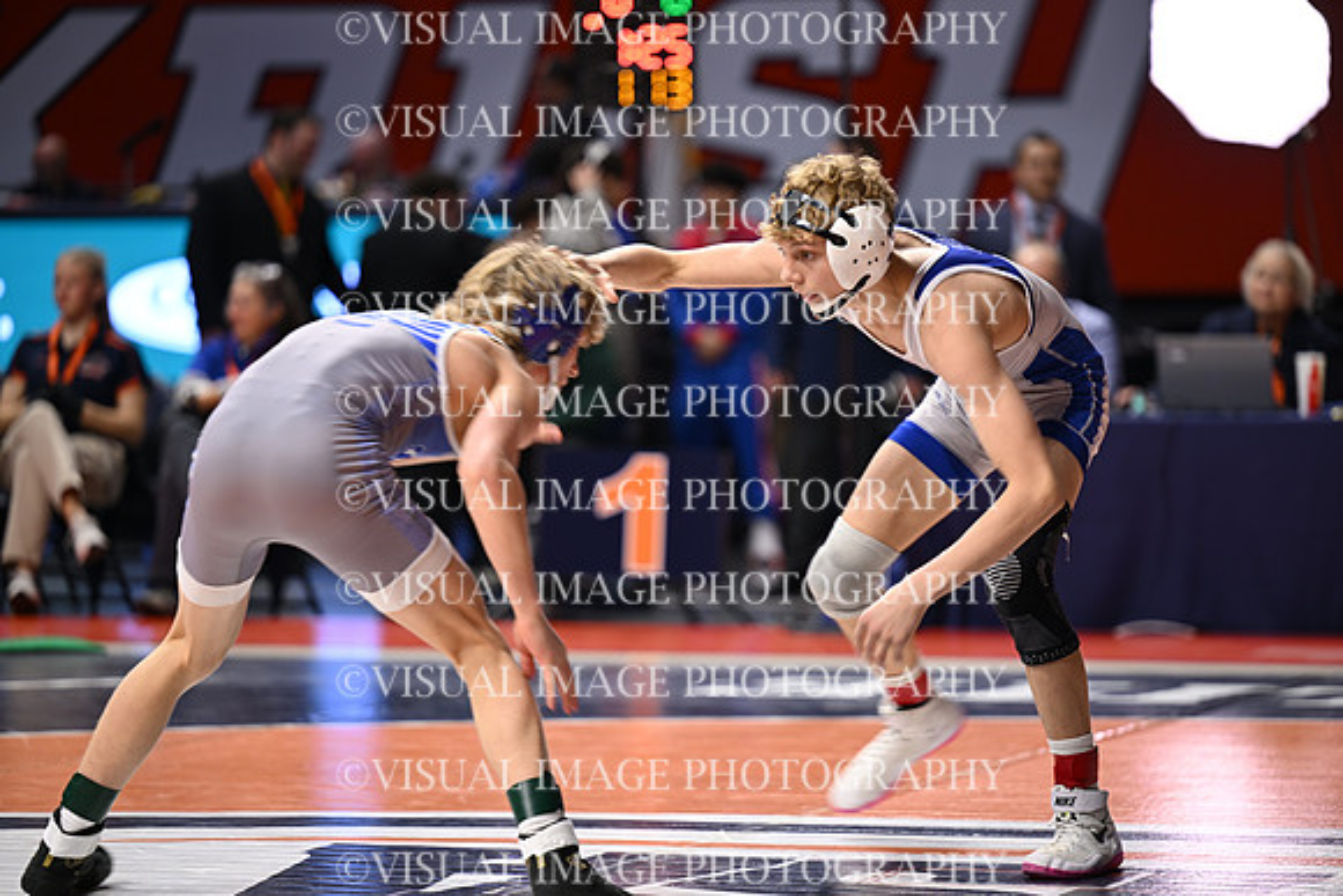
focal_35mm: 160
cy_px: 448
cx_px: 672
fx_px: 5970
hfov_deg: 12.8
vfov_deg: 8.6
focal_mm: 160
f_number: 2.8
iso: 250
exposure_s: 1/120
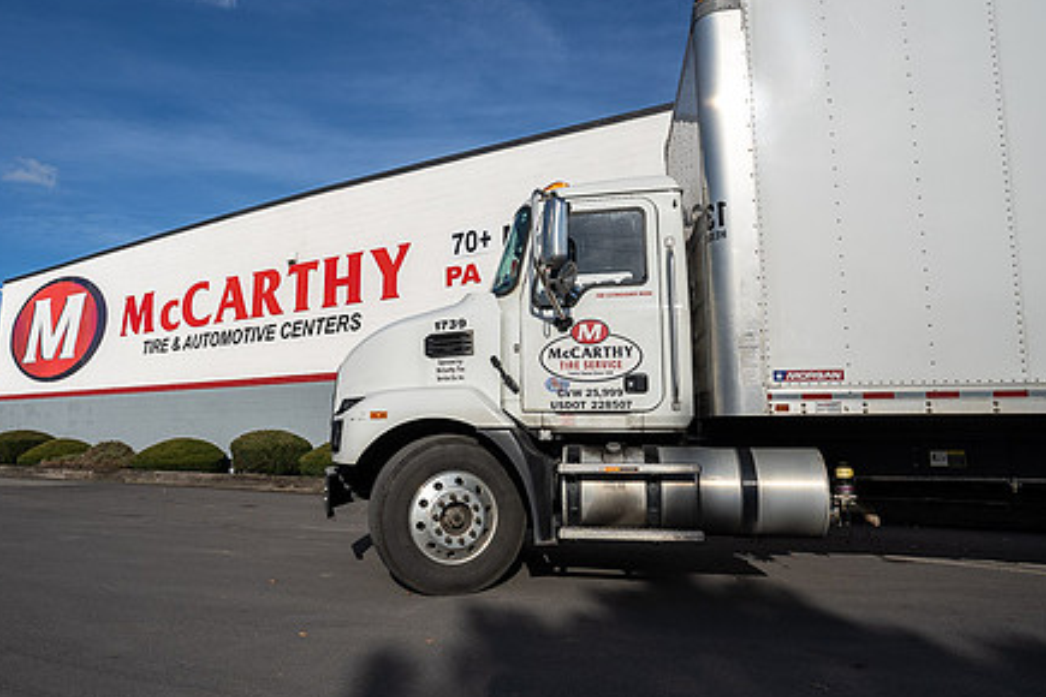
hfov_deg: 72.5
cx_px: 392
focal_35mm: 24
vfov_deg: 53.1
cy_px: 352
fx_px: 697
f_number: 7.1
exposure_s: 1/1250
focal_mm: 18
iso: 125
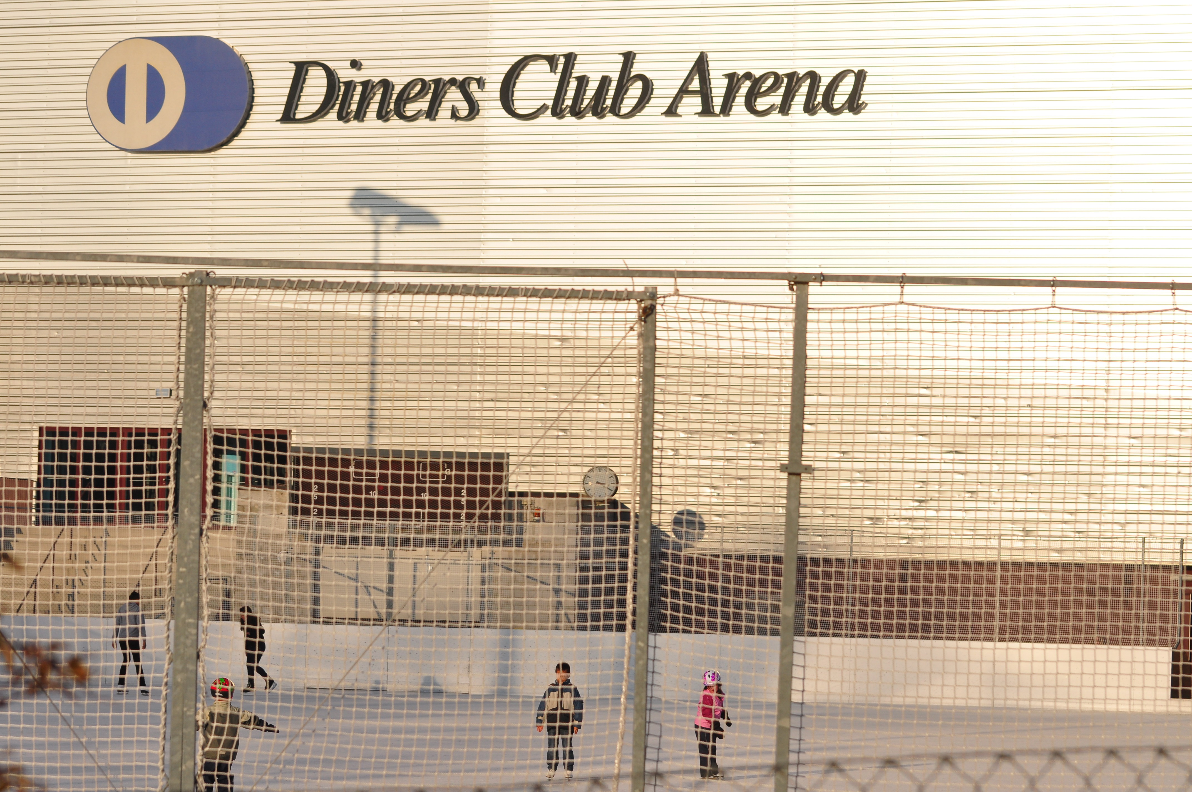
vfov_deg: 12.1
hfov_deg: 18.2
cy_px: 396
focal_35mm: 112
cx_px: 596
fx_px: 3720
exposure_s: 1/2000
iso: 200
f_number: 6.3
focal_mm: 75
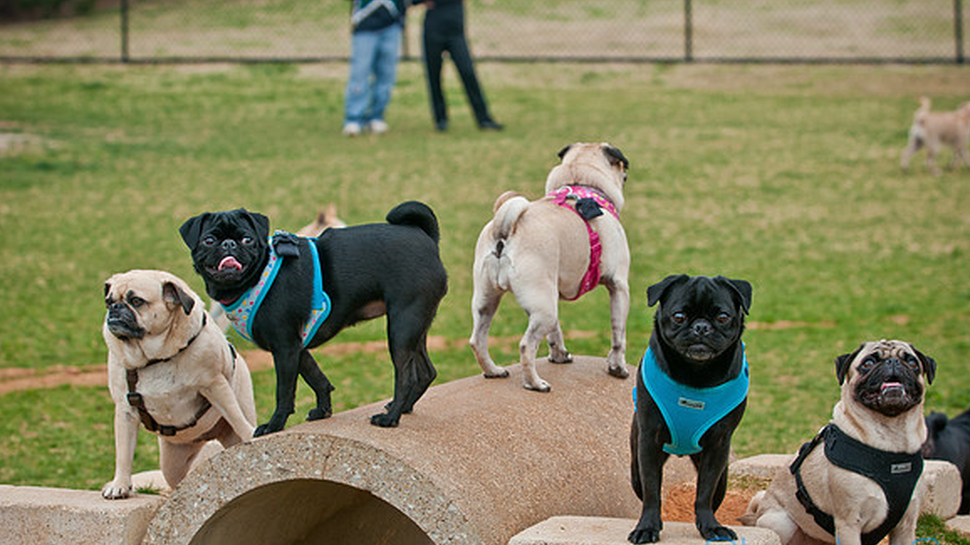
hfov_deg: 17.0
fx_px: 3240
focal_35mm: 126
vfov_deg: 9.6
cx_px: 485
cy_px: 321
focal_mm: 80
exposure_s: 1/320
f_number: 5
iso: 200
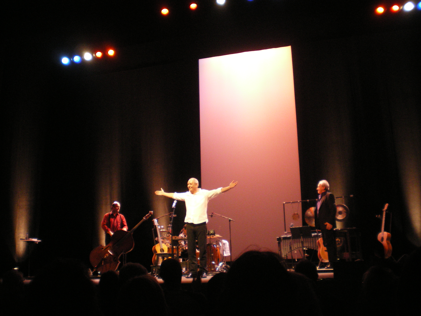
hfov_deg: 49.0
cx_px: 210
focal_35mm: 38
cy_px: 158
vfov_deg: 37.7
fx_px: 462
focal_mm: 6.3
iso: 400
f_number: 3.1
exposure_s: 1/20
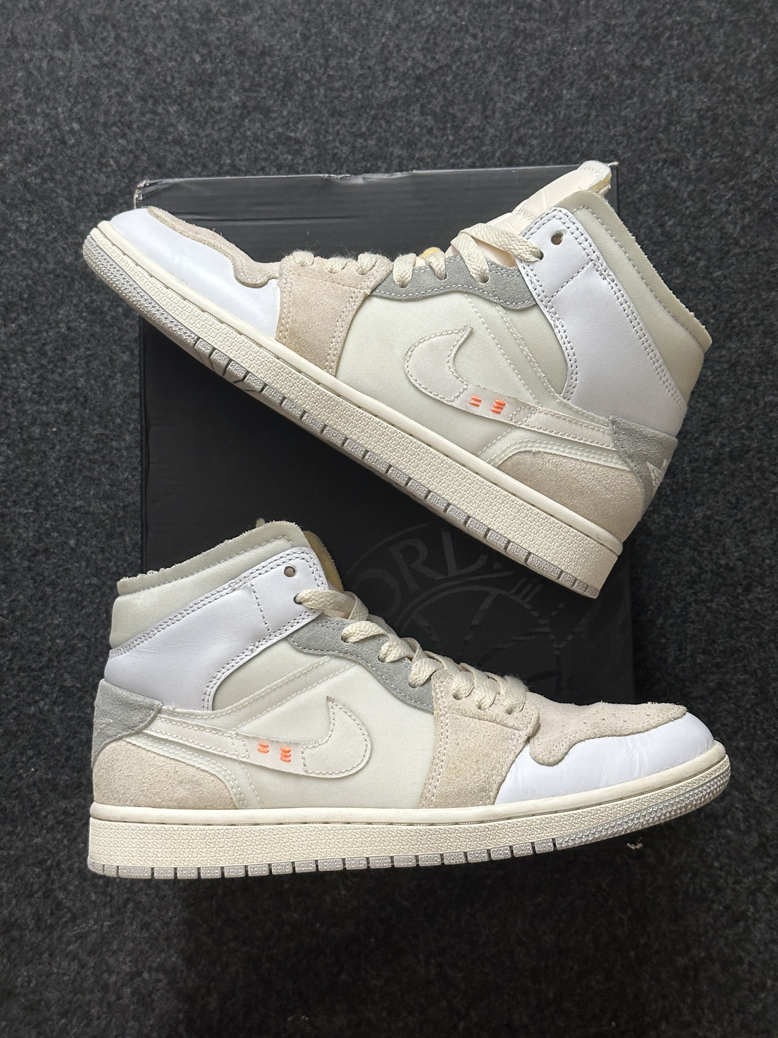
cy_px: 519
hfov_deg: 30.3
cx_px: 389
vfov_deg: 39.7
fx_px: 1438
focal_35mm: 48
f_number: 1.78
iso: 250
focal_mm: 6.86
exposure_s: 1/50
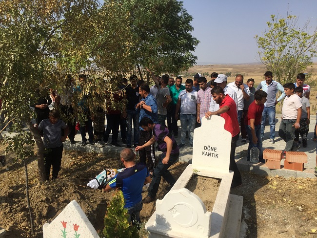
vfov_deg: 48.2
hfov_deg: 61.7
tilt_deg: -10.2
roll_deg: -0.7
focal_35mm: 29
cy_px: 119
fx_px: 265
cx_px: 158
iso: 32
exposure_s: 1/3049
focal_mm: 4.15
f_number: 2.2
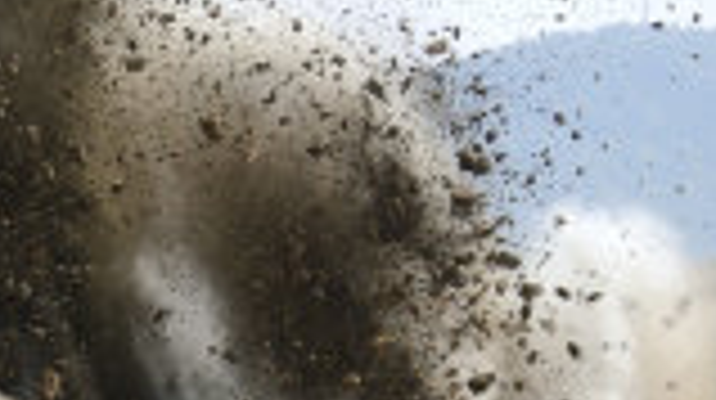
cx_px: -225
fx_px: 9178
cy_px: 389
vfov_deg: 2.5
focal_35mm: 484
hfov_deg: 4.4
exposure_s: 1/1250
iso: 100
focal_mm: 80
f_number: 2.8
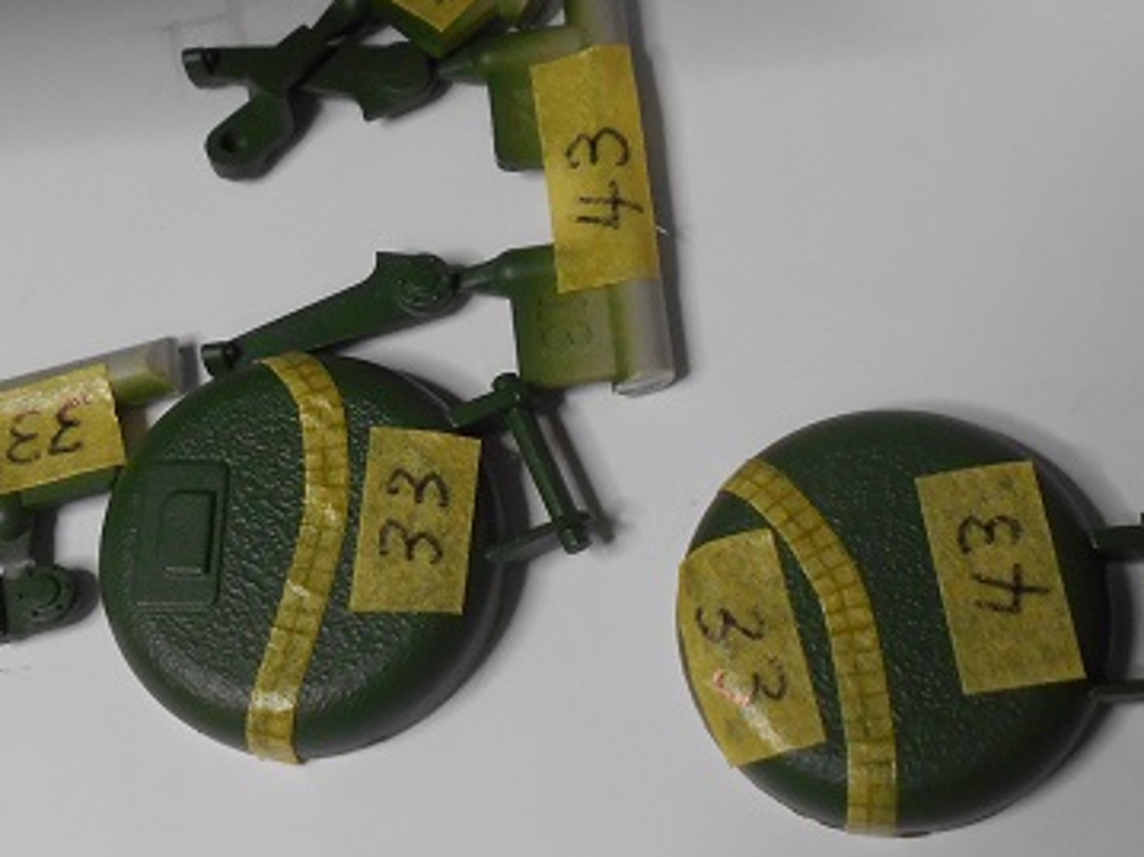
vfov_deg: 31.5
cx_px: 605
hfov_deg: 41.2
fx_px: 1520
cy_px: 376
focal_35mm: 46
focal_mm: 5.1
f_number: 3.4
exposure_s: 1/250
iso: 200
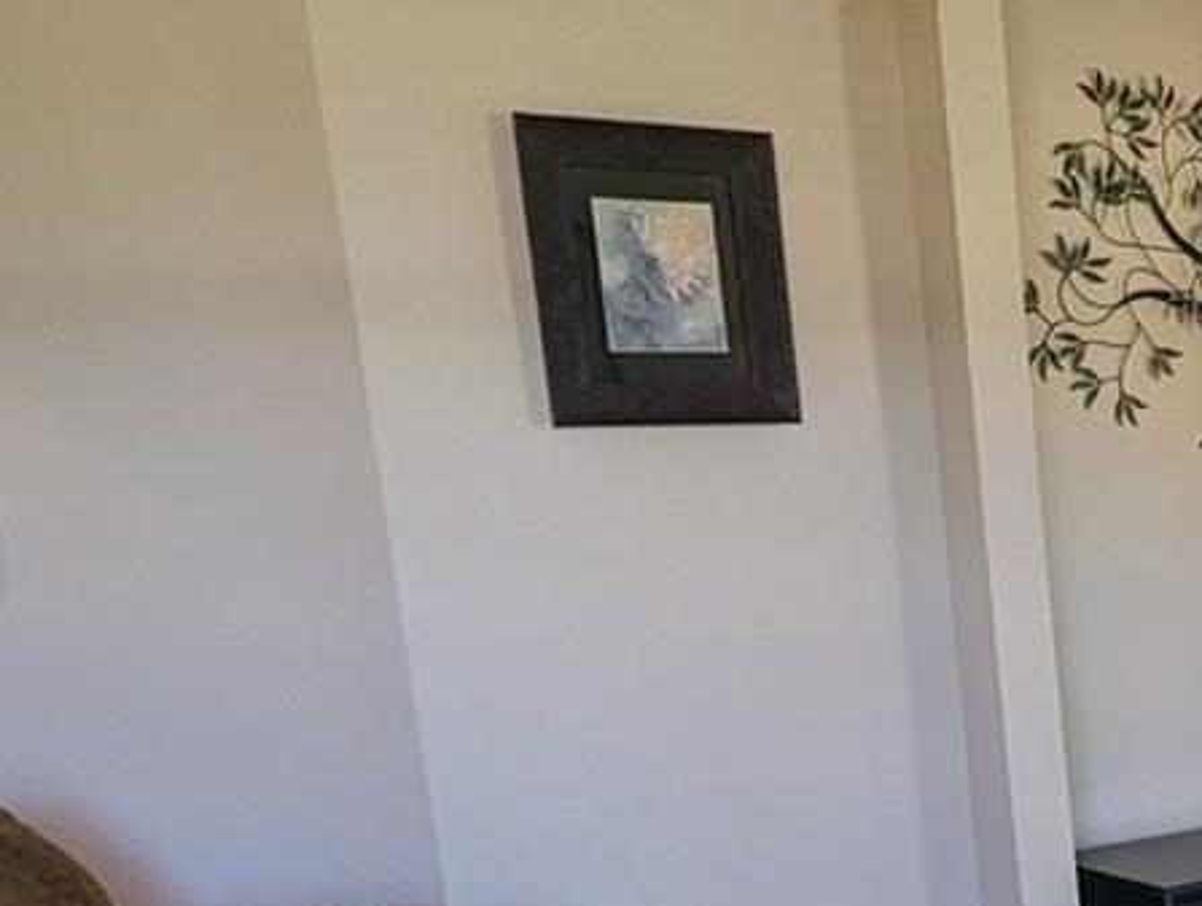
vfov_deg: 24.8
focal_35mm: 57
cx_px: 1627
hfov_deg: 27.3
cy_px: 860
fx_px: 1983
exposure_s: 1/30
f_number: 2.2
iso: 57
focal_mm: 2.35
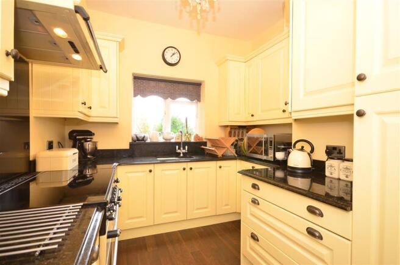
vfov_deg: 67.1
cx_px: 200
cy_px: 132
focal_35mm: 18
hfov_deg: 90.1
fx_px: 200
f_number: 6.3
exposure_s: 1/20
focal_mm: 12
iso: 640
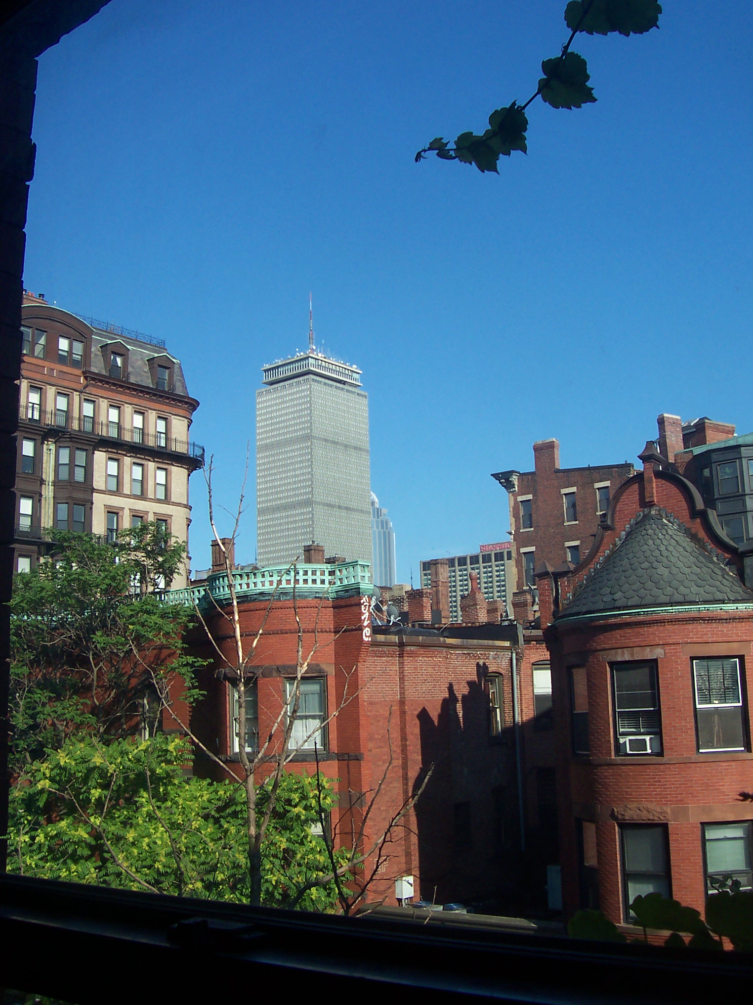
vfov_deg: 50.1
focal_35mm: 37
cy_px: 502
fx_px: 1073
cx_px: 376
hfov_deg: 38.7
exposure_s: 1/350
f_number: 5.6
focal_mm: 5.6
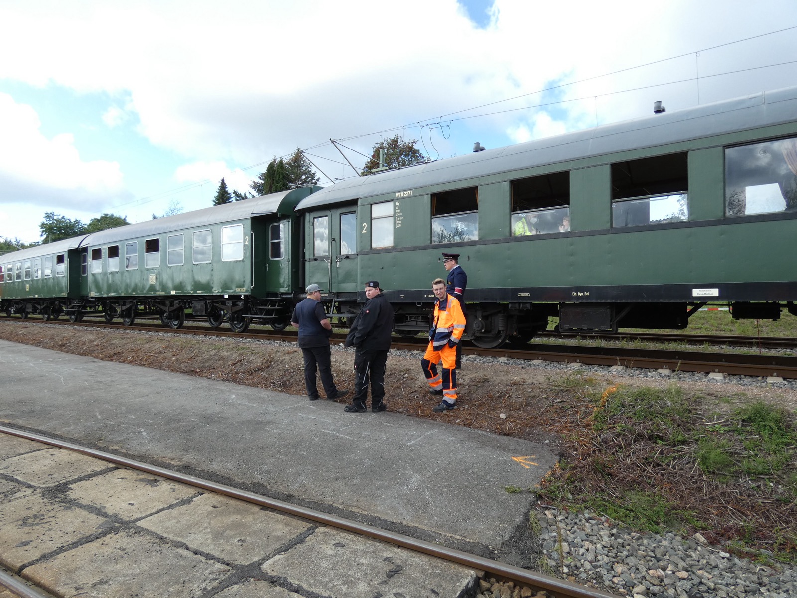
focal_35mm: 20
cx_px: 398
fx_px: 460
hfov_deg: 81.7
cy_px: 299
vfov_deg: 66.0
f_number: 2.8
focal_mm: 3.6
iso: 80
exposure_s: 1/500
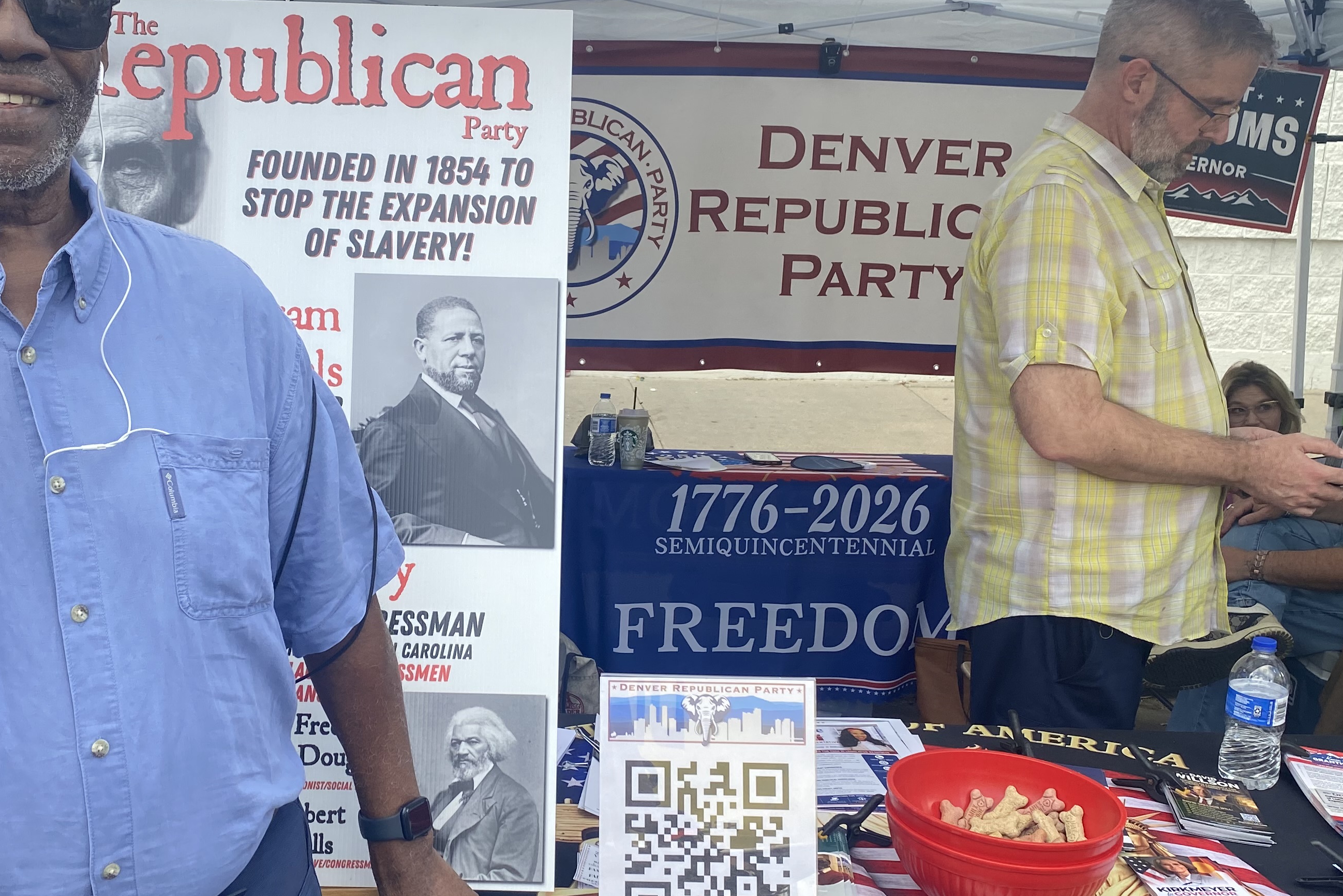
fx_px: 1567
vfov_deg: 31.9
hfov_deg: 46.1
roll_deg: -1.1
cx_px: 520
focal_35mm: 42
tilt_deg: -13.8
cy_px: 500
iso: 32
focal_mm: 4.25
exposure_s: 1/296
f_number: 1.8
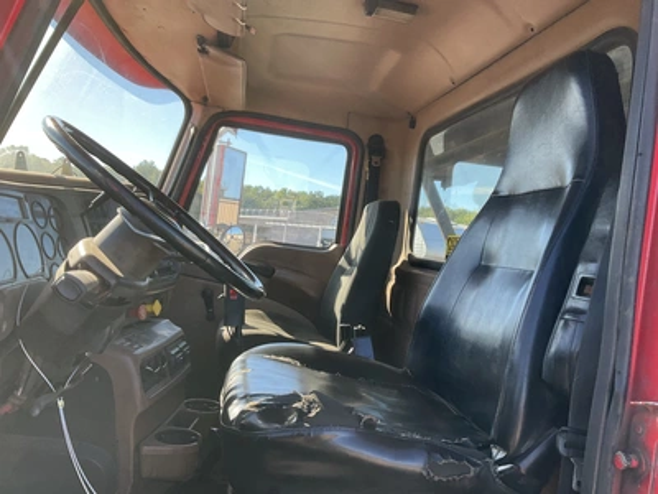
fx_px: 551
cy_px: 247
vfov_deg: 48.2
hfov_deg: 61.7
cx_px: 329
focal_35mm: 29
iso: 20
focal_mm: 3
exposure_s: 1/216
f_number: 1.8
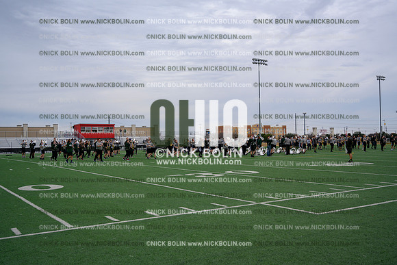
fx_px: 386
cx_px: 198
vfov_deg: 37.9
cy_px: 132
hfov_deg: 54.4
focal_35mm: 35
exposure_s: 1/800
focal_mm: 35
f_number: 4
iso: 200
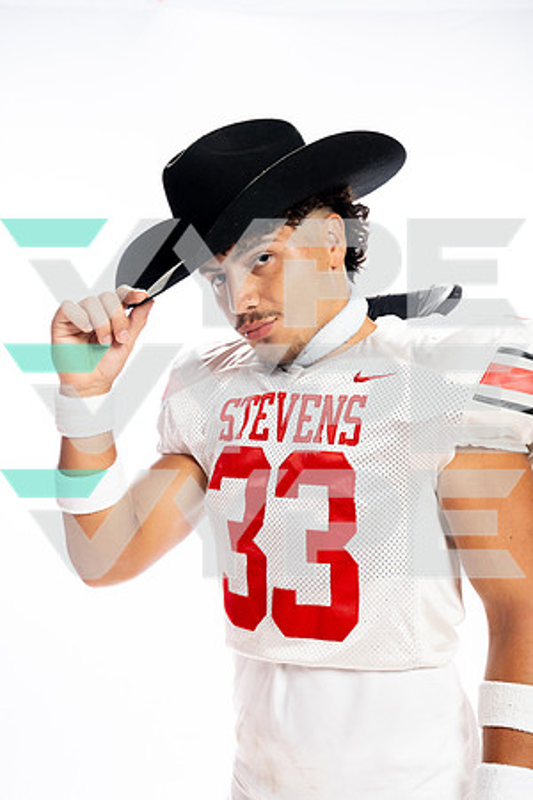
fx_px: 933
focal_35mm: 42
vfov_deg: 46.4
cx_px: 266
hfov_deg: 31.9
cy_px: 400
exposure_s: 1/250
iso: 800
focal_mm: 42
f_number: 8
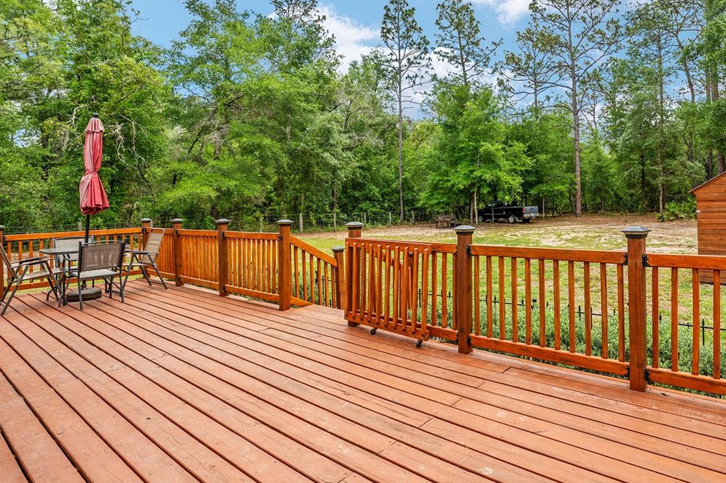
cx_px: 465
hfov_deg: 82.0
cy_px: 197
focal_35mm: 20
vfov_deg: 61.5
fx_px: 403
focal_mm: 14
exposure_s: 1/250
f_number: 8
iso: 500
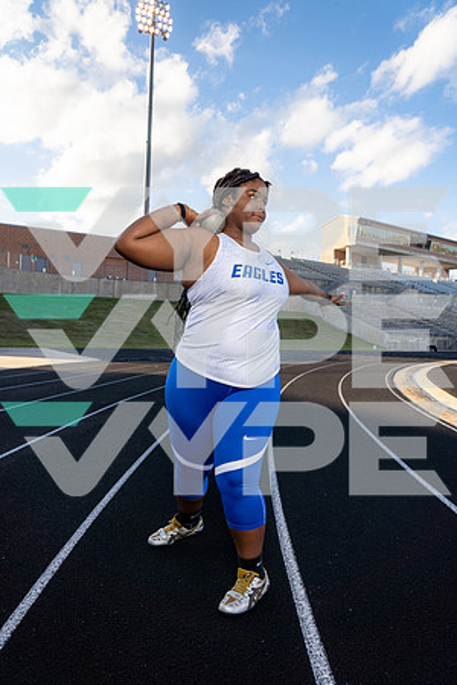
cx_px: 228
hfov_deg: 53.1
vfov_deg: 73.7
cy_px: 342
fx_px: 457
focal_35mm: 24
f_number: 8
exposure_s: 1/250
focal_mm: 24
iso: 200
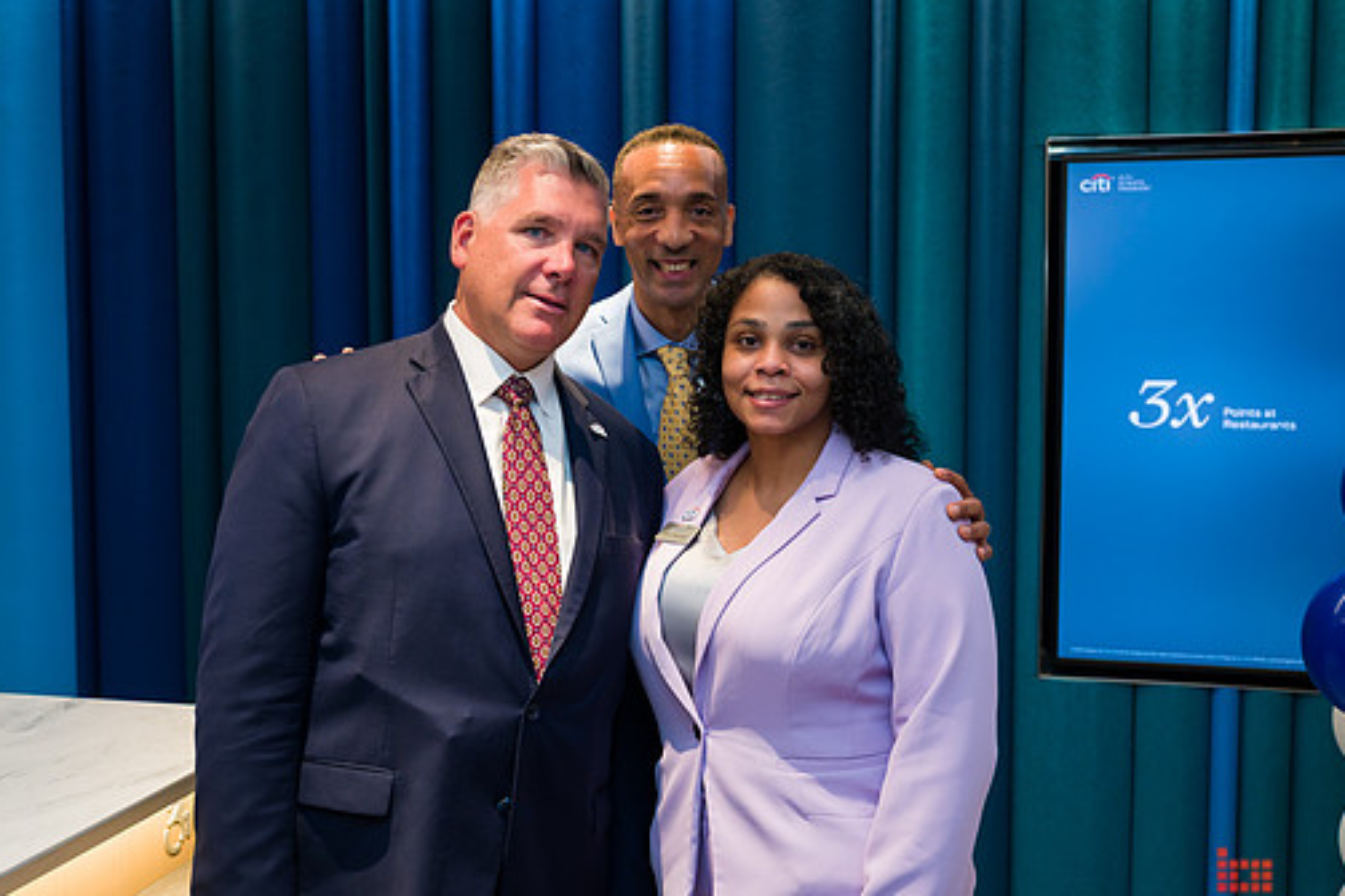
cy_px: 444
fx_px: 1531
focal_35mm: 41
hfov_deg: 47.4
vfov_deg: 32.6
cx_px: 632
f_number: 3.2
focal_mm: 33.5
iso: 640
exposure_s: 1/200
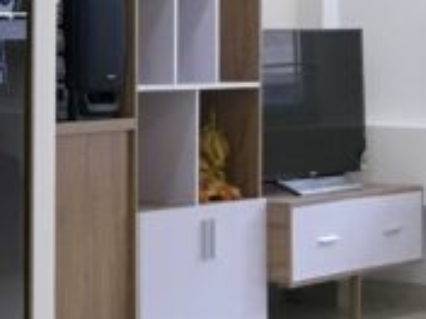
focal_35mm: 169
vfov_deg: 8.8
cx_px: -605
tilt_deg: -0.5
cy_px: 56
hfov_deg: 10.1
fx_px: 2080
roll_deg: -0.3
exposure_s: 1/33
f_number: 2.2
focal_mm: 4.15
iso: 64
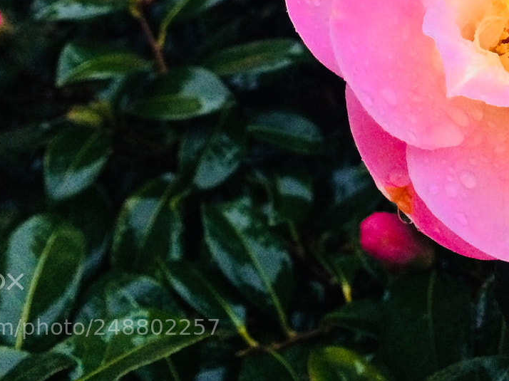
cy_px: -44
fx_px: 955
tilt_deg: -22.8
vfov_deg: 21.4
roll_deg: +3.6
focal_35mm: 65
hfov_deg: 29.1
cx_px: 417
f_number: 2.2
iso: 250
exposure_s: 1/33
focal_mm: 4.15
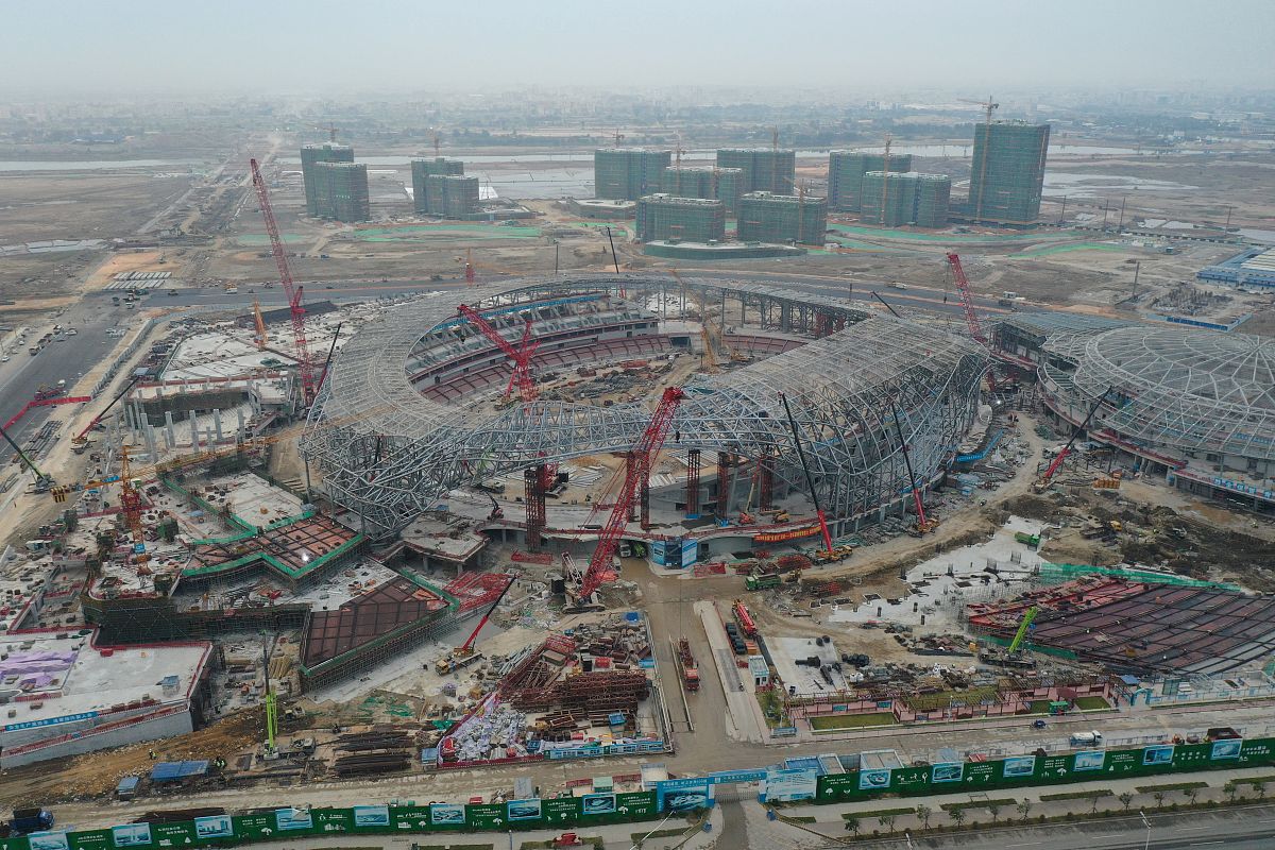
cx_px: 638
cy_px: 425
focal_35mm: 28
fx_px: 992
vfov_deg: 46.4
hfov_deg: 65.5
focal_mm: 10.26
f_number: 5.6
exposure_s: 1/30
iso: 320
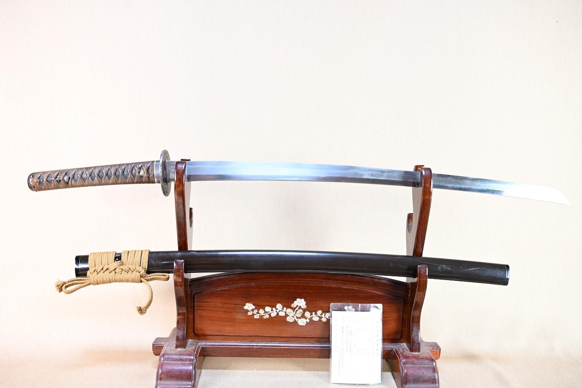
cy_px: 194
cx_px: 291
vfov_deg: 40.8
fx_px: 521
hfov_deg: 58.3
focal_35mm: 32
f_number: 3.5
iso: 100
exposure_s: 1/1.6
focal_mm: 21.5
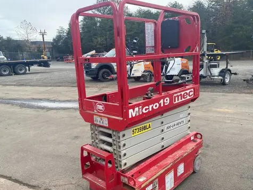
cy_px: 97
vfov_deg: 46.8
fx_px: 219
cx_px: 134
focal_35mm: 30
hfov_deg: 59.9
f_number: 1.8
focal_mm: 4.25
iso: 32
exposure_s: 1/816
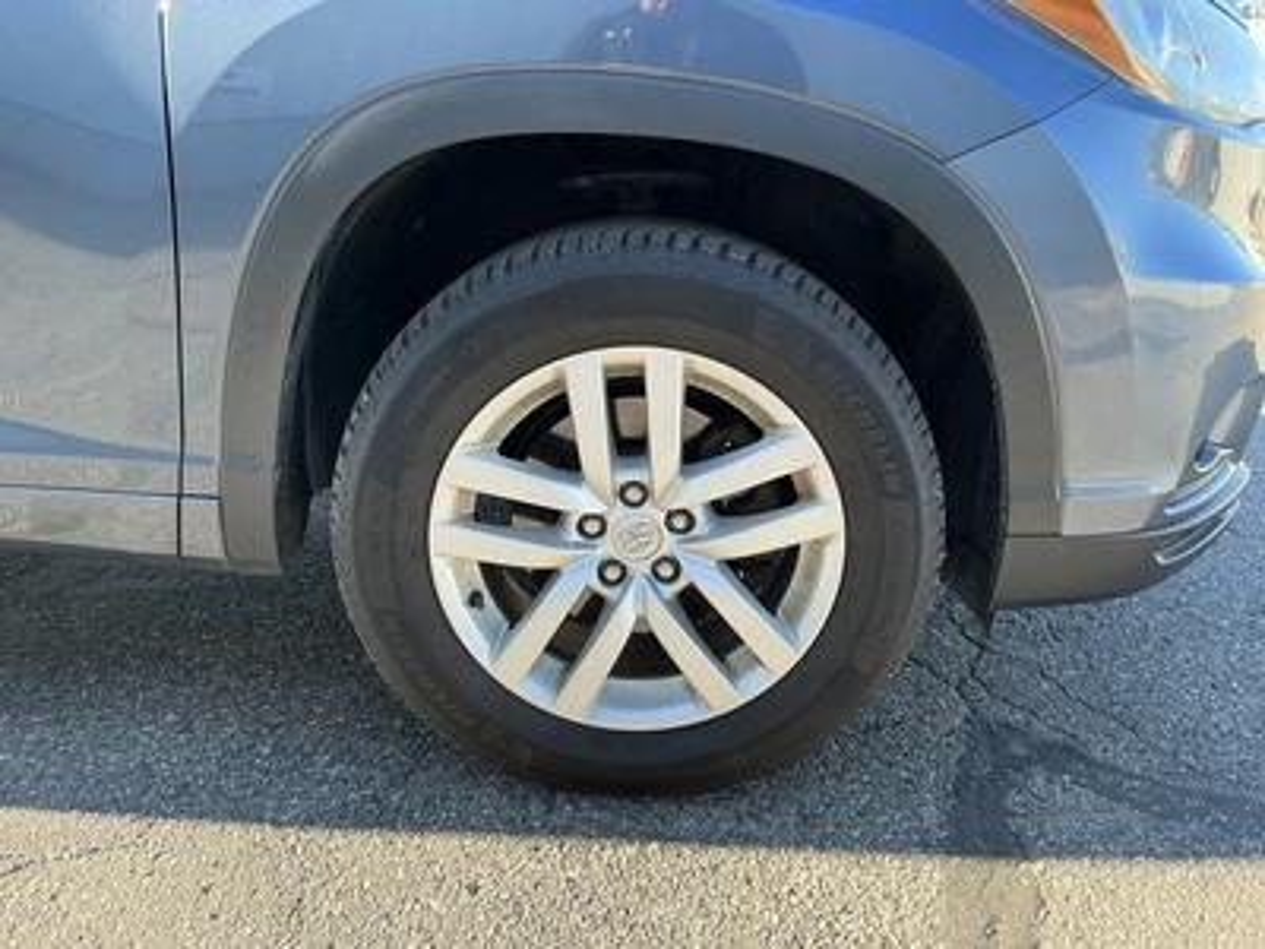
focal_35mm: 28
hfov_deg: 63.4
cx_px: 632
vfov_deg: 49.7
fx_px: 1023
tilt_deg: -22.2
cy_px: 474
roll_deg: -1.3
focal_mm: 3
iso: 32
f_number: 1.8
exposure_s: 1/138
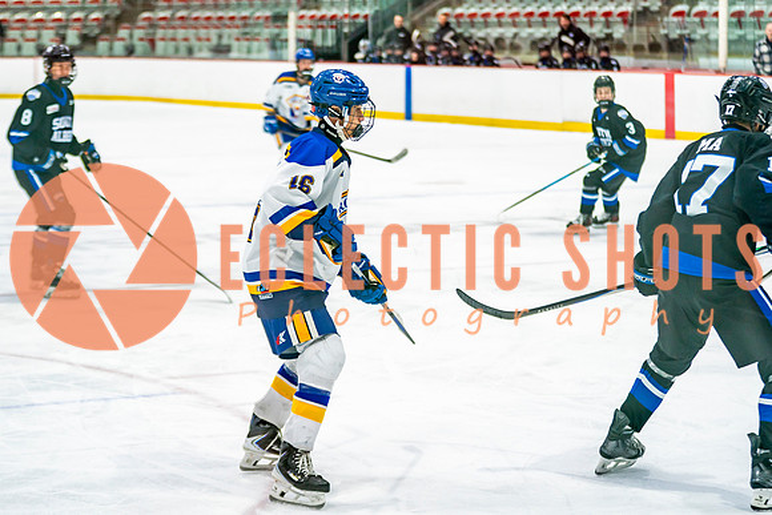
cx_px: 386
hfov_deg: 19.3
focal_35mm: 106
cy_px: 175
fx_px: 2267
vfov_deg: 12.9
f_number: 2.8
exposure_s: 1/640
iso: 400
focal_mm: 80
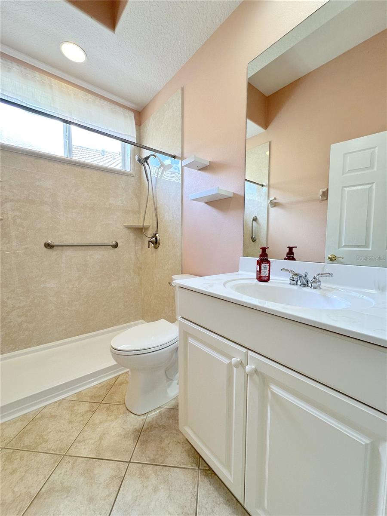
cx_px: 194
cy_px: 258
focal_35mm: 14
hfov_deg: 85.7
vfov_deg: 102.1
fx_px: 209
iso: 100
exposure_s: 1/120
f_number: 2.2
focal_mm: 2.22
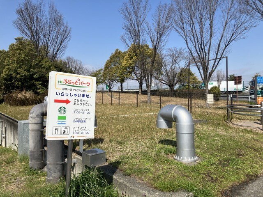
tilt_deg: +0.1
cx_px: 132
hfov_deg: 63.4
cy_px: 98
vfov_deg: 49.7
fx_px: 213
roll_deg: -0.3
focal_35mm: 28
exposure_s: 1/2703
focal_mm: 3.99
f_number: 1.8
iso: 32
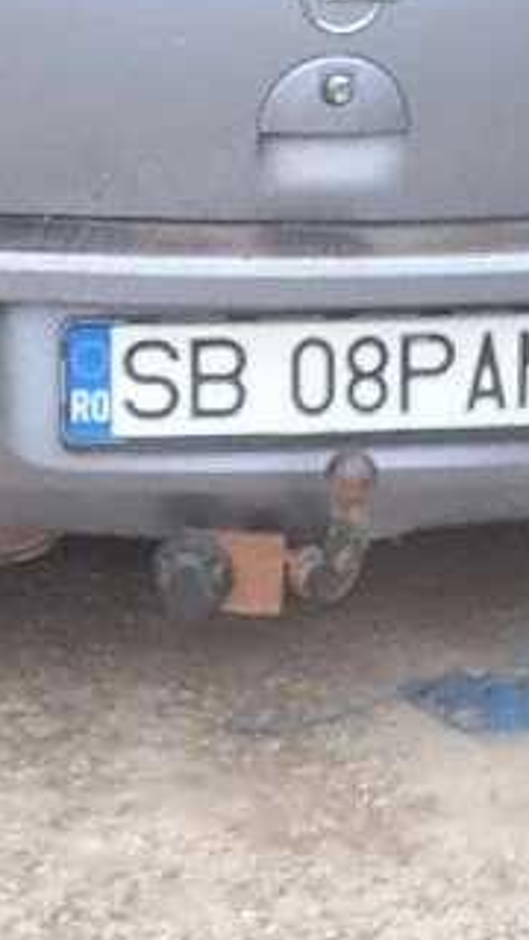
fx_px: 2718
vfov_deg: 19.6
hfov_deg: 11.1
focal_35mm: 109
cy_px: 416
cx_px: 244
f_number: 1.8
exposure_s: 1/50
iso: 50
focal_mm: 5.23
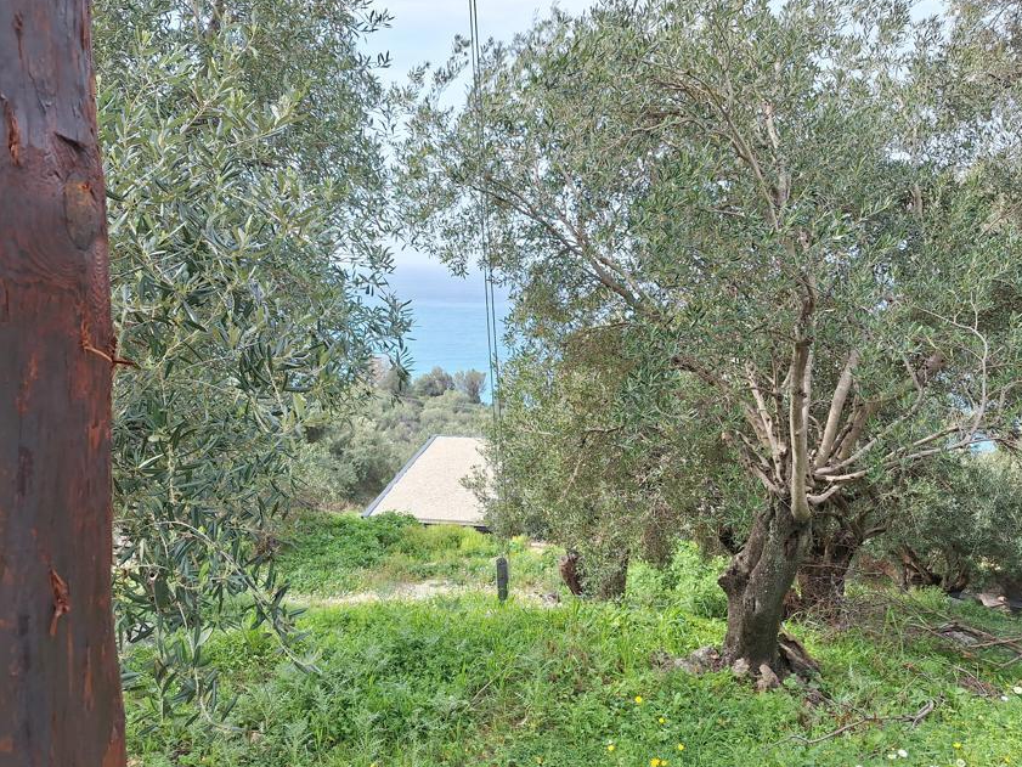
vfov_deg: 49.7
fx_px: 827
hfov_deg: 63.3
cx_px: 465
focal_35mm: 28
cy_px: 361
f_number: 1.8
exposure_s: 1/758
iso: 40
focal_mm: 5.54
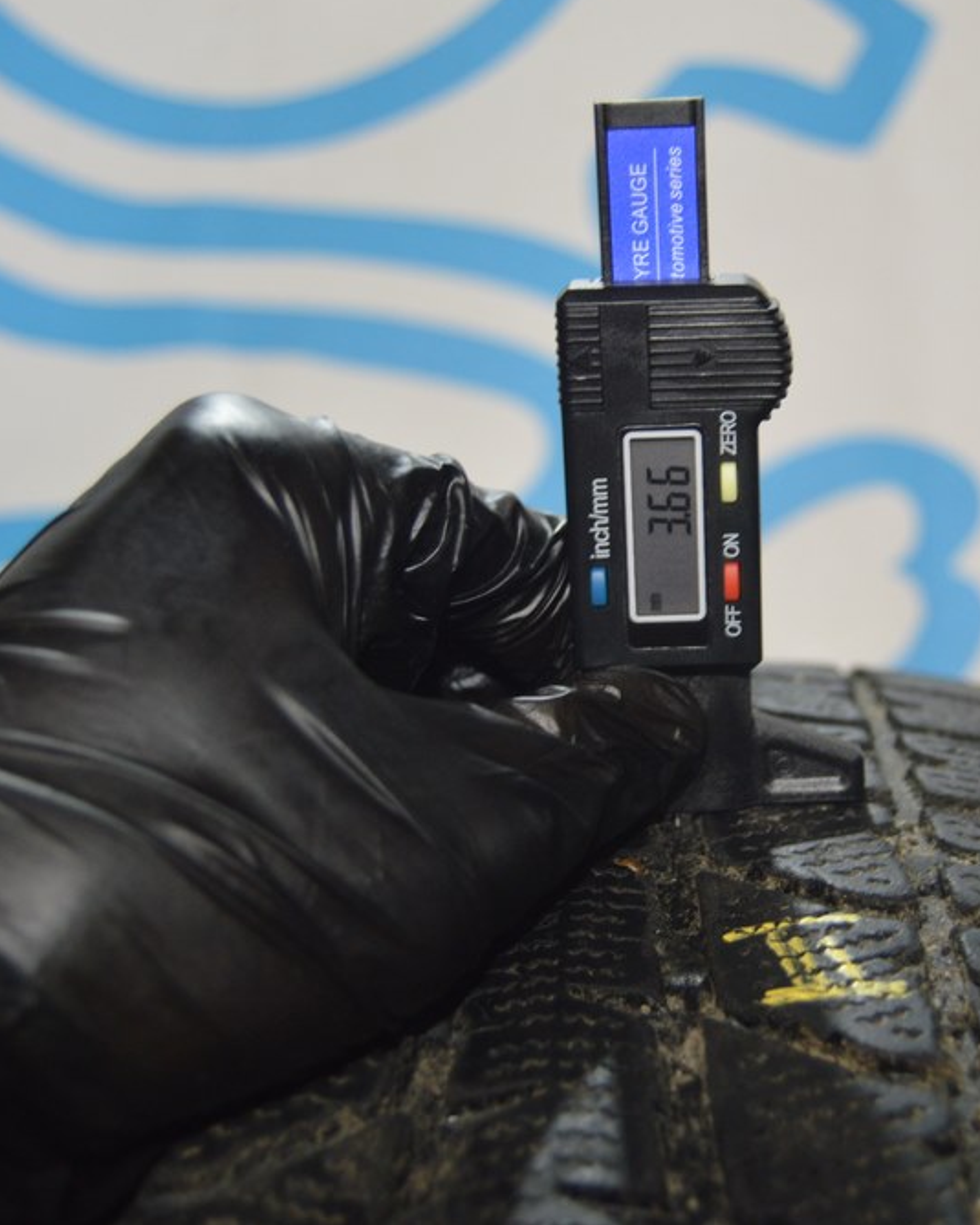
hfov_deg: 27.0
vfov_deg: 33.6
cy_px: 611
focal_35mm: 56
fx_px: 2031
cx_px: 641
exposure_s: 1/60
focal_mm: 26
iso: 800
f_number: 4
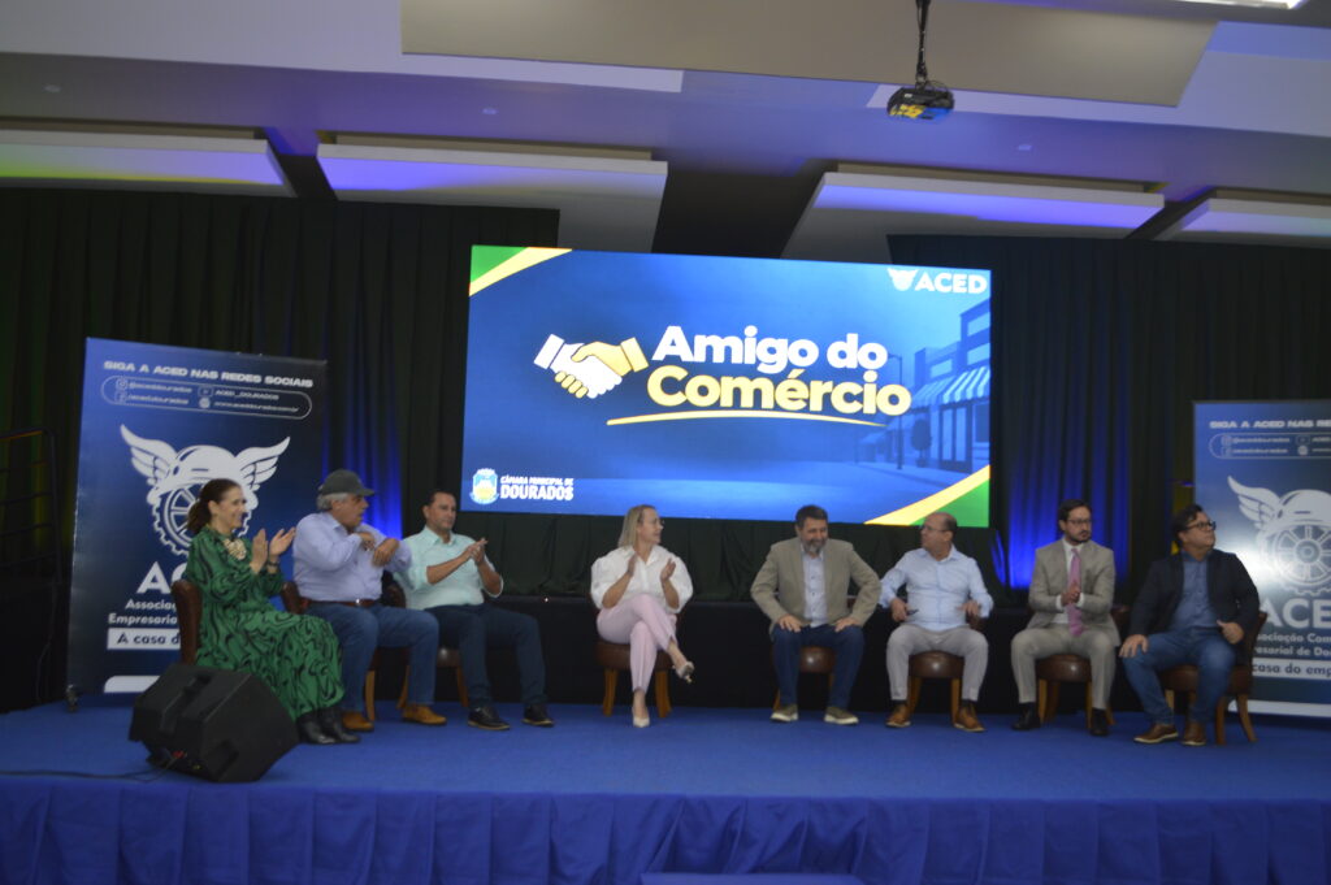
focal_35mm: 33
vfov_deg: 39.9
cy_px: 442
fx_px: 1219
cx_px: 666
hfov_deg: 57.3
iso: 560
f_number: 4
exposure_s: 1/60
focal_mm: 22
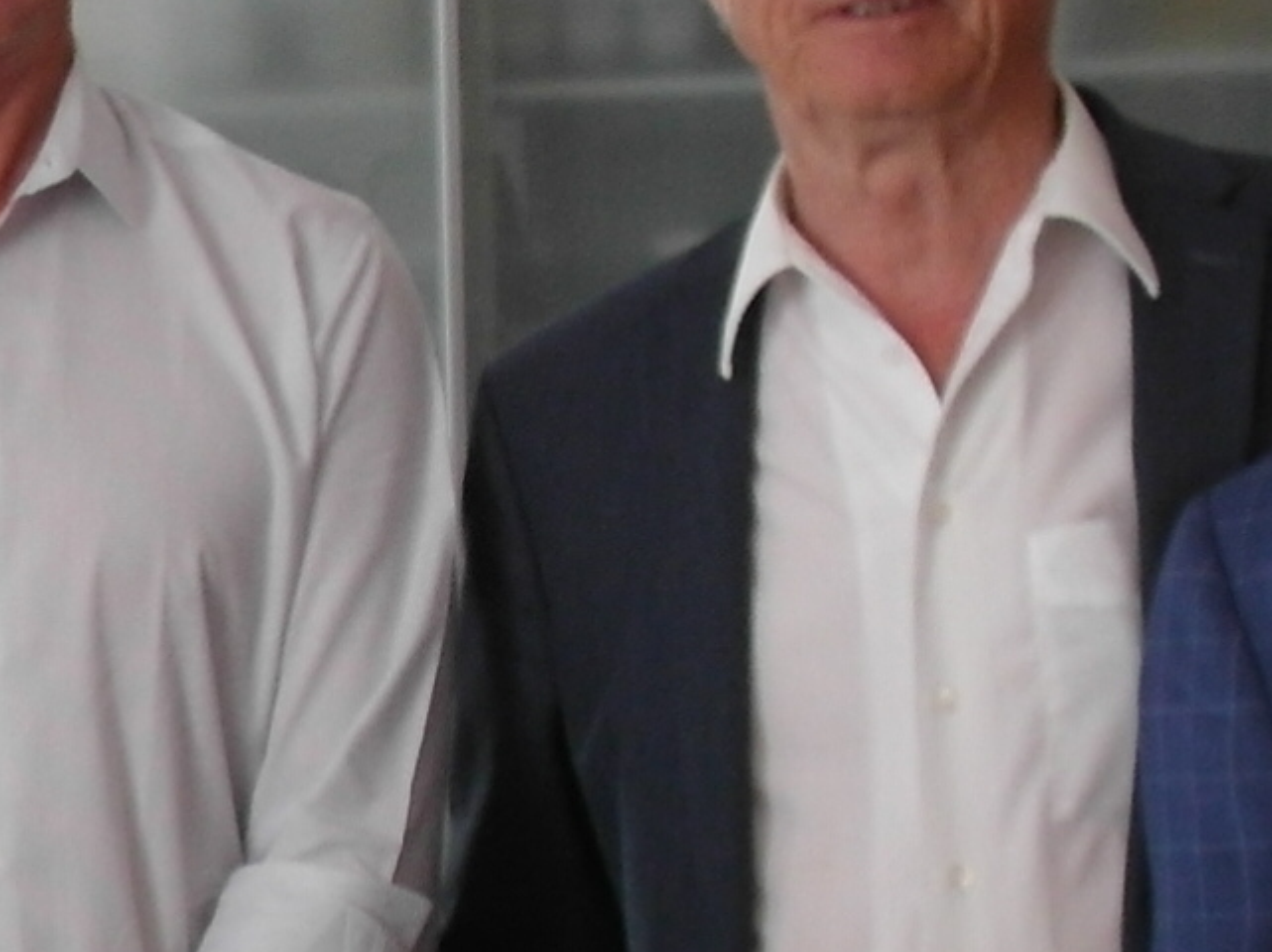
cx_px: -1111
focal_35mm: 205
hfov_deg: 9.2
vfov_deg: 7.2
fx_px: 7529
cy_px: 1055
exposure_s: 1/45
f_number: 2.7
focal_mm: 7.8
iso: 120
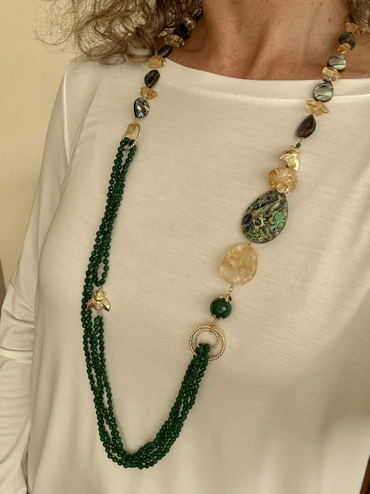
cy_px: 247
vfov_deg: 60.0
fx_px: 428
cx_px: 185
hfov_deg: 46.8
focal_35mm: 30
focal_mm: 2.69
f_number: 1.9
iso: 25
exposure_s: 1/351
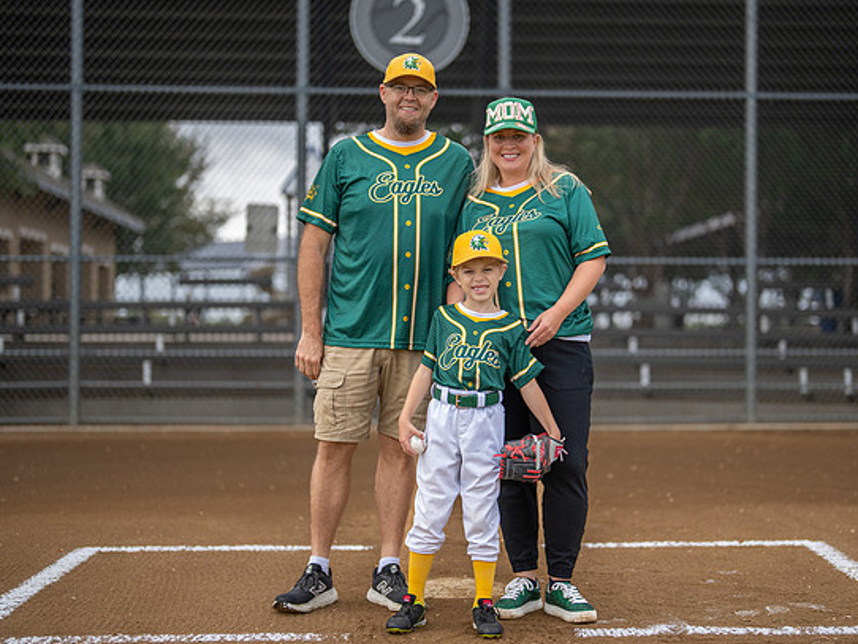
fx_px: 1513
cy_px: 318
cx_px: 478
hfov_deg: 31.6
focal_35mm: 61
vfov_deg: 24.0
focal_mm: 50
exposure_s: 1/3200
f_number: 1.2
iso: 200
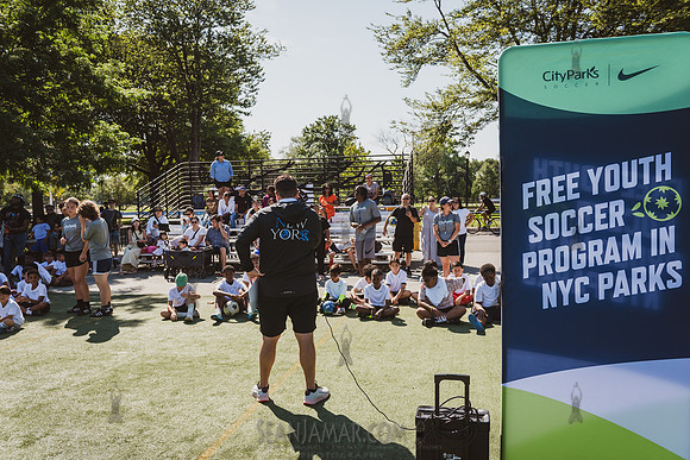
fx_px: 556
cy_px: 230
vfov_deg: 45.0
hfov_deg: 63.6
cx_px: 345
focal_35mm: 29
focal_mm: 29
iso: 250
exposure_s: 1/1600
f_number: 4.5
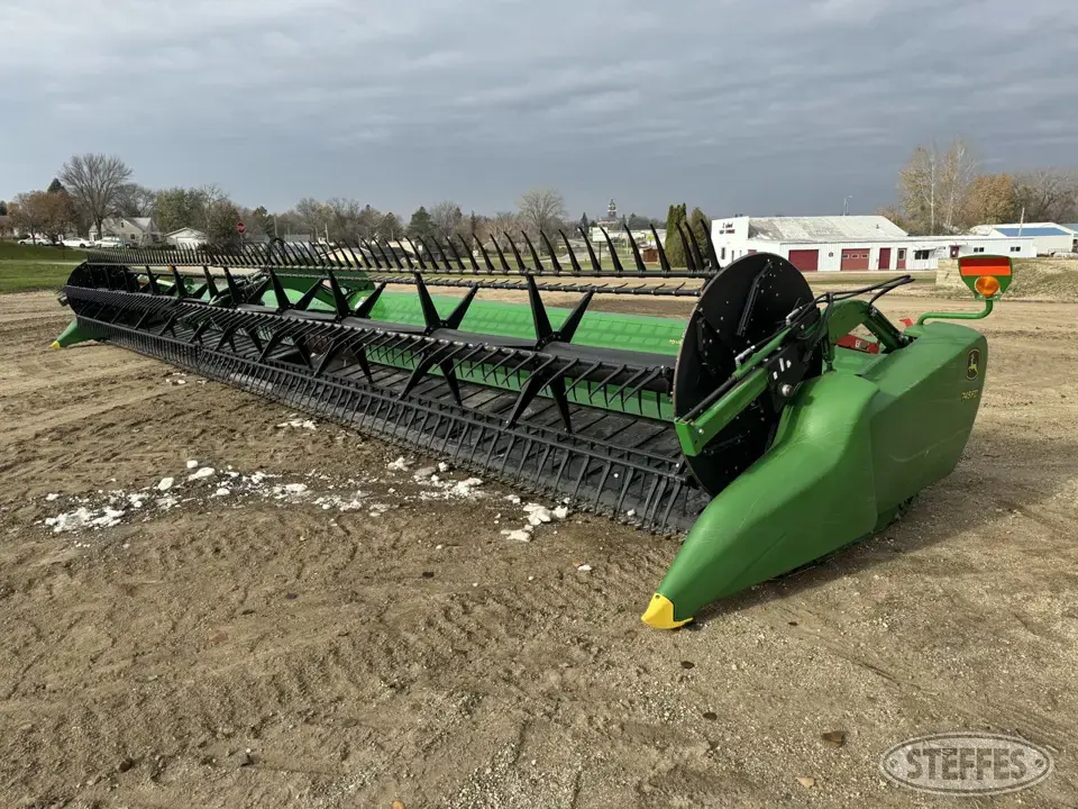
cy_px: 404
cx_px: 539
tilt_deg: -8.9
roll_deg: +0.9
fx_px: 747
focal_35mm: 24
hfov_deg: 71.6
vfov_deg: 56.8
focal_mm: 6.86
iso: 80
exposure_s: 1/2604
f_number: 1.78
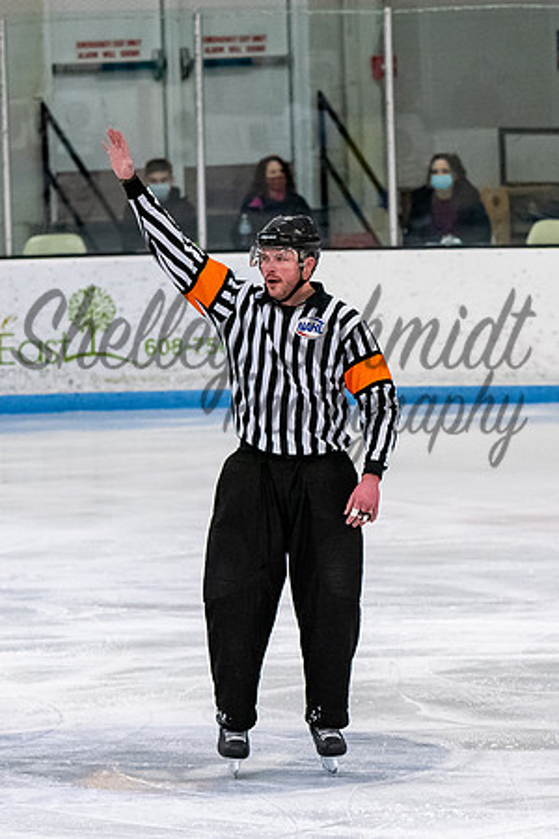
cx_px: 332
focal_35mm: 319
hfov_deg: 4.3
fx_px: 7426
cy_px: 383
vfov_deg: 6.5
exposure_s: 1/800
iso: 3200
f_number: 3.5
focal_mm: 120
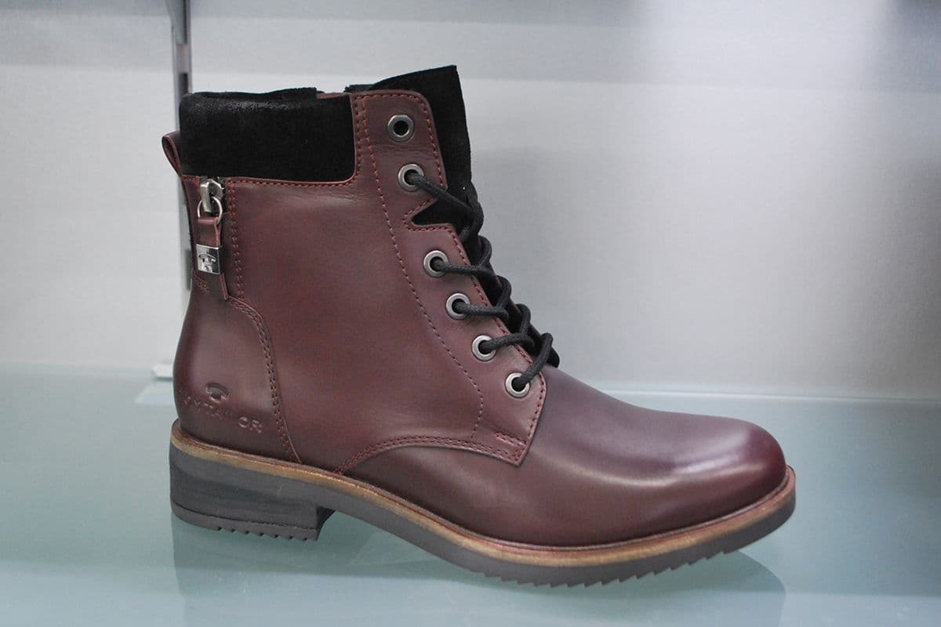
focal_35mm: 36
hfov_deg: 53.1
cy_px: 314
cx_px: 470
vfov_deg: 36.9
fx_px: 941
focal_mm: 24
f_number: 4.2
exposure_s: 1/30
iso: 900
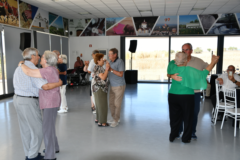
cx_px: 120
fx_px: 220
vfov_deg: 40.0
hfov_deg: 57.2
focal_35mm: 33
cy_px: 80
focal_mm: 22
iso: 200
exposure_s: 1/250
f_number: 4
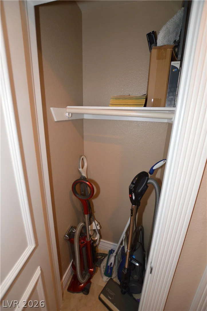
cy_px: 156
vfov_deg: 100.4
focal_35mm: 15
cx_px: 104
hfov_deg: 77.2
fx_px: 130
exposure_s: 1/60
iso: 450
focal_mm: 10
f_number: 3.5
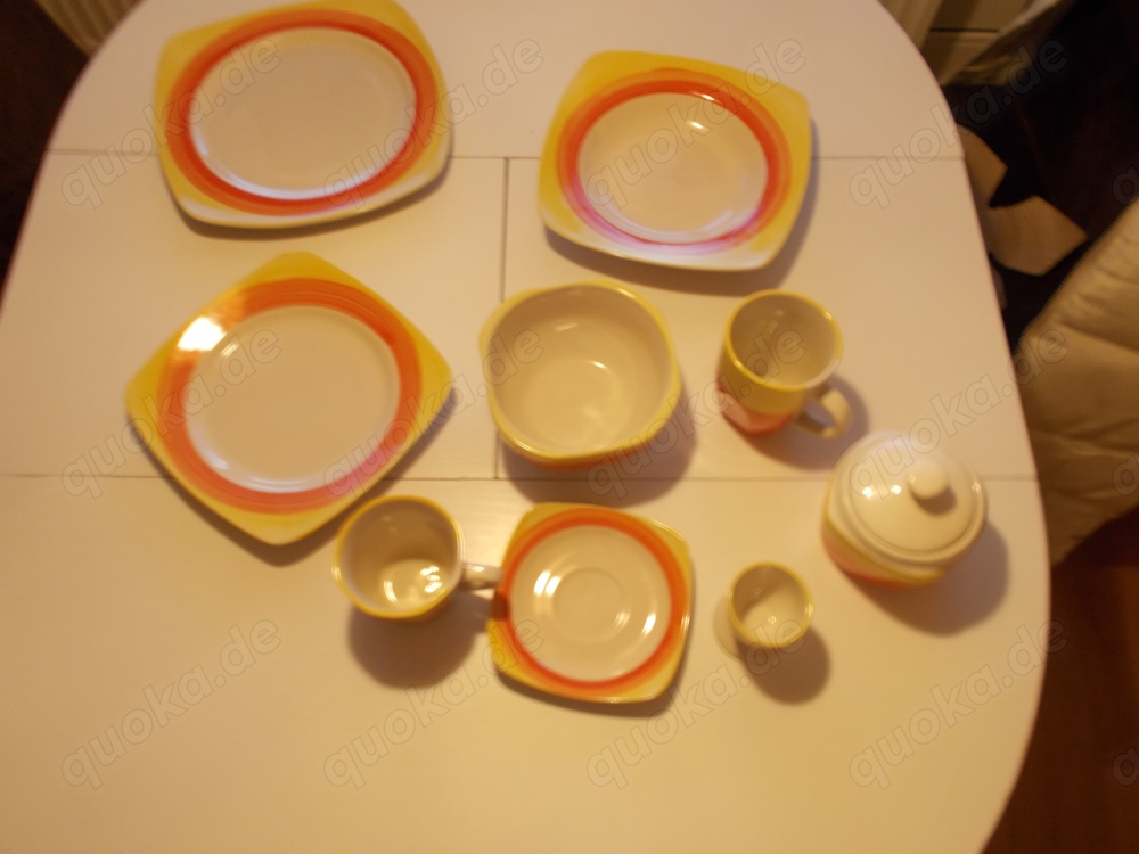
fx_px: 987
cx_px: 570
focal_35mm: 30
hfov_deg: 60.0
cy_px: 427
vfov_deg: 46.8
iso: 200
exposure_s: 1/2.5
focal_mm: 5.3
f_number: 3.4
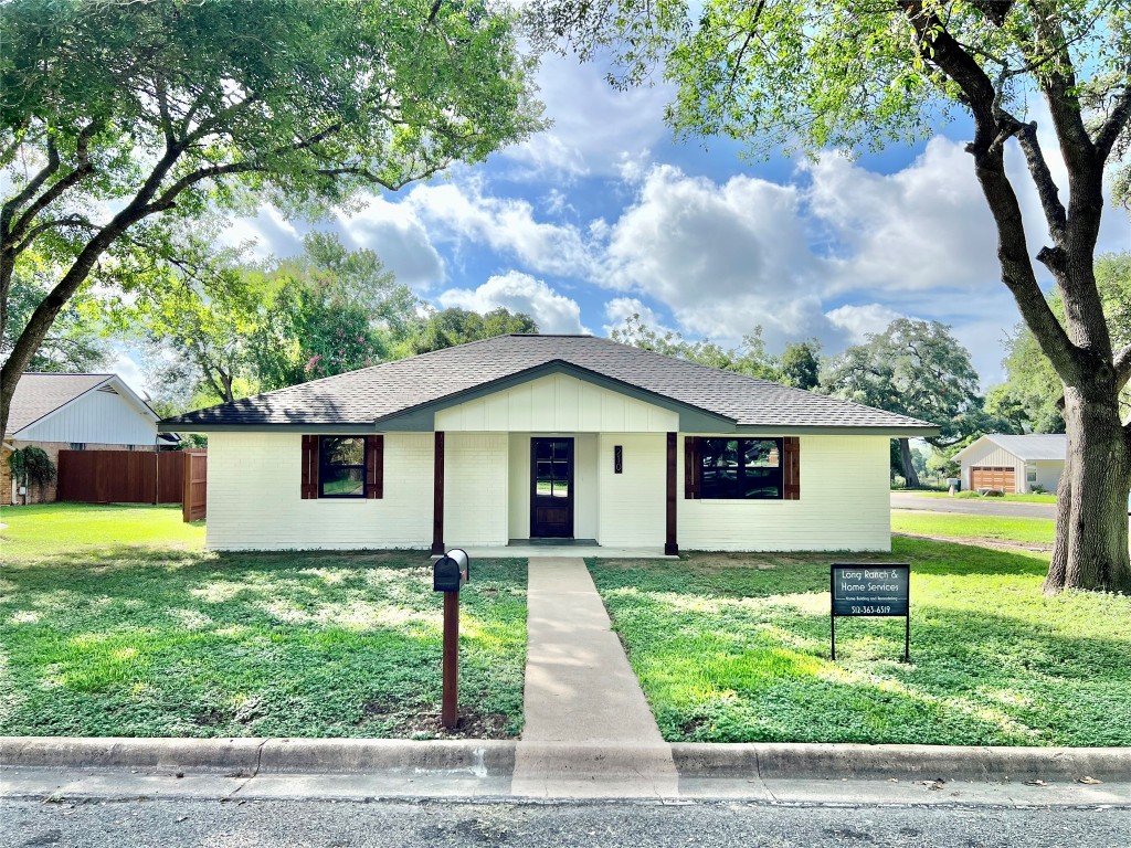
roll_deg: -0.4
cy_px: 424
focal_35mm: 26
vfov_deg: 53.1
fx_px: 849
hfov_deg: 67.3
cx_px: 566
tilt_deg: +1.9
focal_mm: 5.7
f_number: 1.5
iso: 50
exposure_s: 1/2045
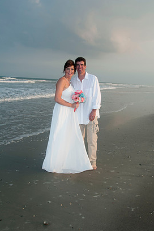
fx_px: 212
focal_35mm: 33
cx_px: 77
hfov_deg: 39.9
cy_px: 119
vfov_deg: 57.2
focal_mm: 20
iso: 100
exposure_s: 1/250
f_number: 5.6
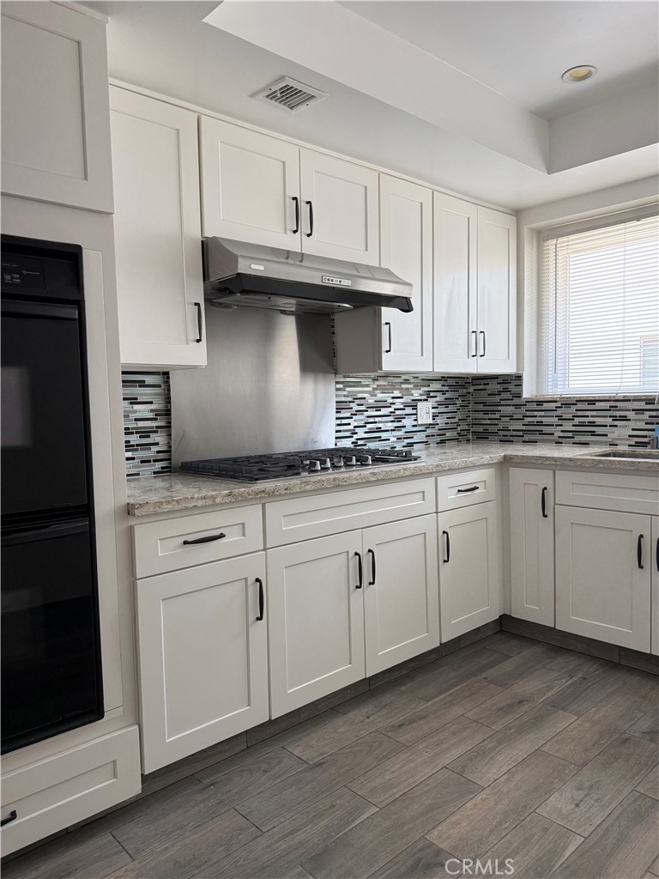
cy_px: 440
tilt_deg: -3.3
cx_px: 330
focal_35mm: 24
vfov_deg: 71.6
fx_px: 609
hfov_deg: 56.8
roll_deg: +2.1
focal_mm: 6.76
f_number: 1.78
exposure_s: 1/118
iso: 200
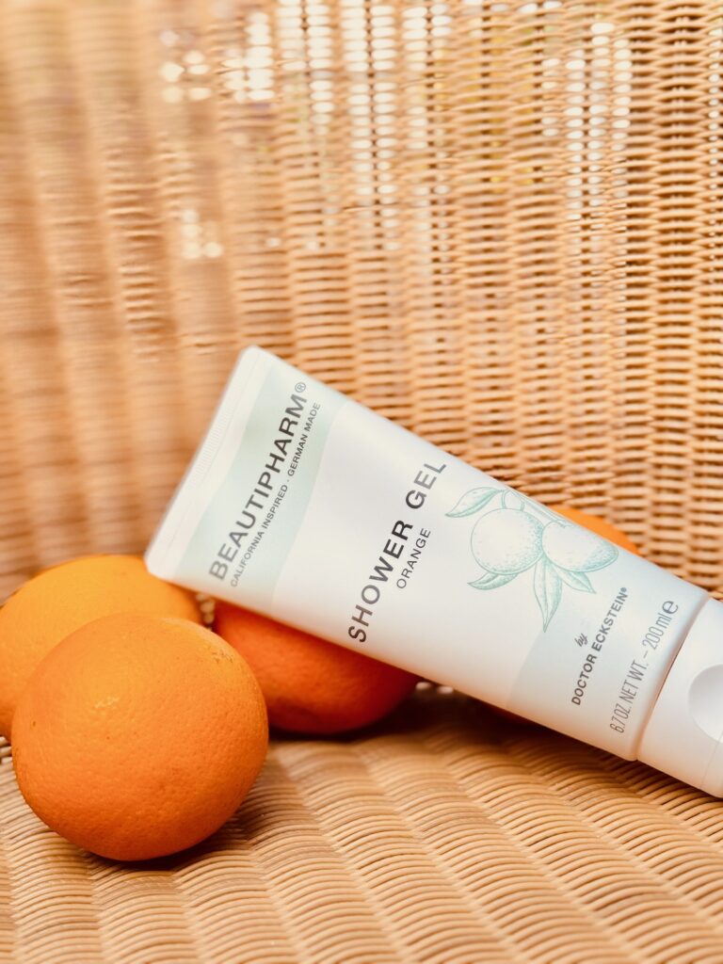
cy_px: 482
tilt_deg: -13.5
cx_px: 362
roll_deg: +4.1
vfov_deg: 39.7
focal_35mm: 48
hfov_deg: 30.3
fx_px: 1337
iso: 64
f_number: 1.78
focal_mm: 6.76
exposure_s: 1/4310
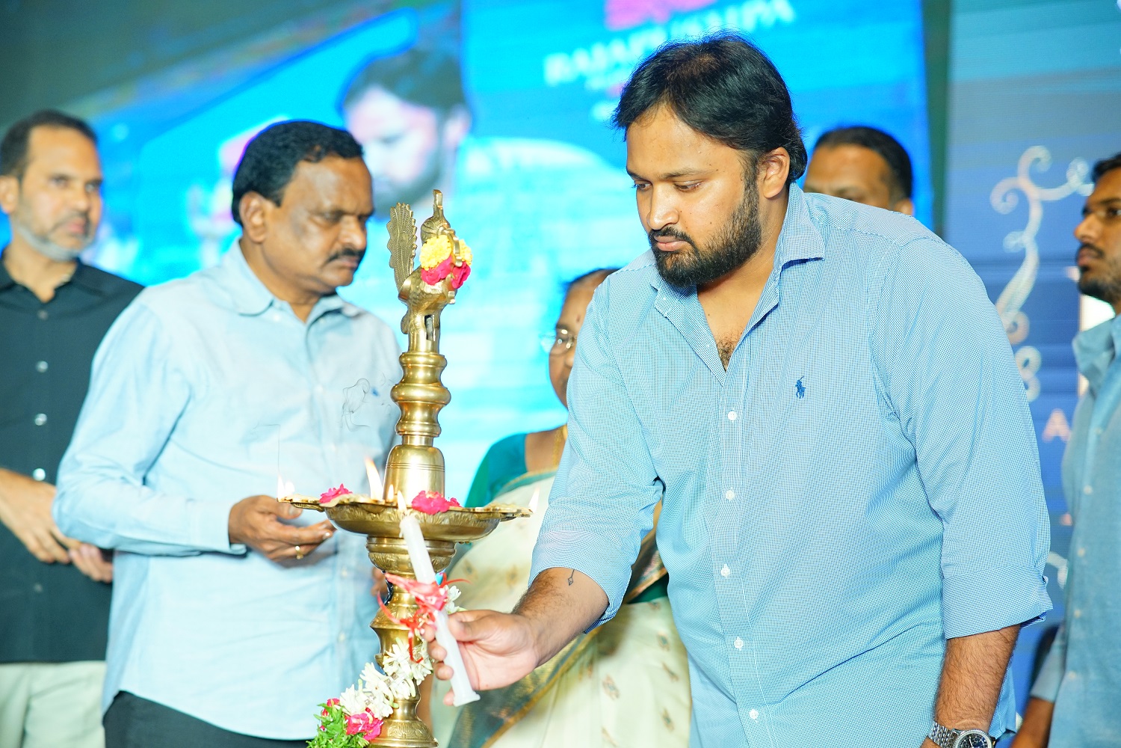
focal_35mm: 85
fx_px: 2647
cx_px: 560
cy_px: 374
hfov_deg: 23.9
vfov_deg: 16.1
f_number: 2.5
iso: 1250
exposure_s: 1/640
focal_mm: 85
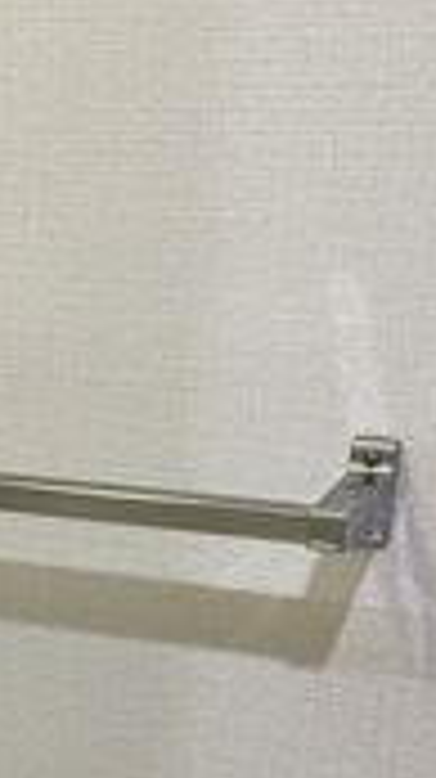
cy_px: 890
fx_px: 2163
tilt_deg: -26.2
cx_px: -557
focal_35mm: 105
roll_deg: +5.3
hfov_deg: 10.2
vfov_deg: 19.4
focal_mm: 4.25
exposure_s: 1/100
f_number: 1.8
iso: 100
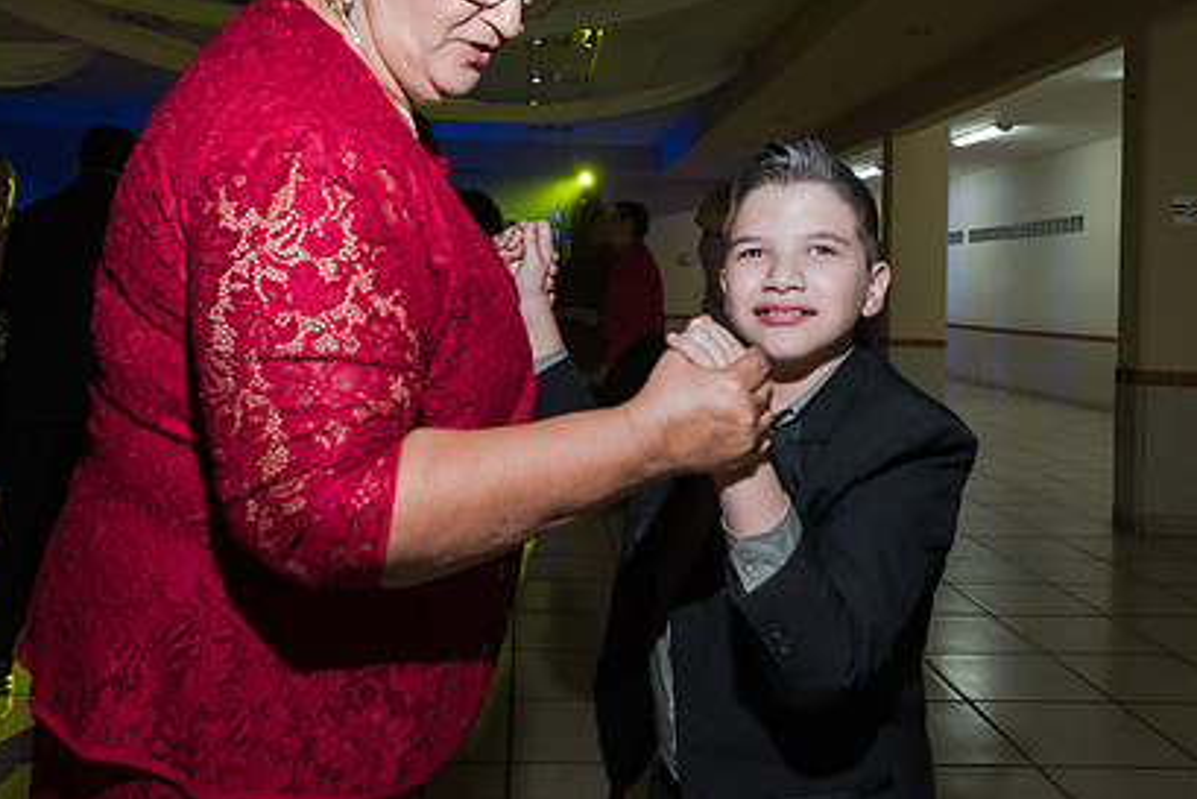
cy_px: 274
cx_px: 579
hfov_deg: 55.8
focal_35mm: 34
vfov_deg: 38.5
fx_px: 1131
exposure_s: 1/125
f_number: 3.5
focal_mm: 24
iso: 1600
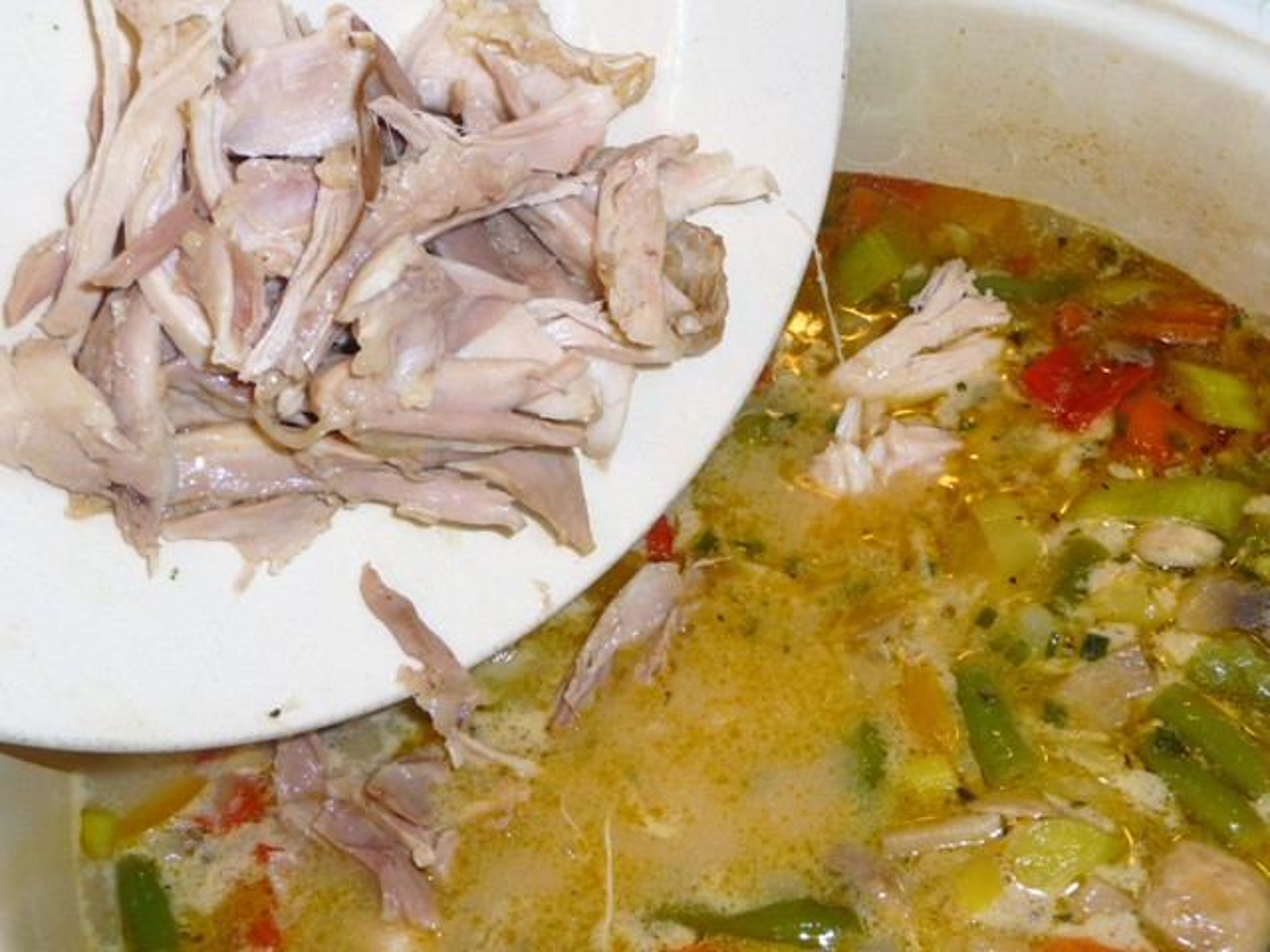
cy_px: 476
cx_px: 635
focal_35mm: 48
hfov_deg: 39.7
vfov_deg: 30.3
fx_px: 1761
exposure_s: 1/30
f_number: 4.2
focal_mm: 8
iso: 100
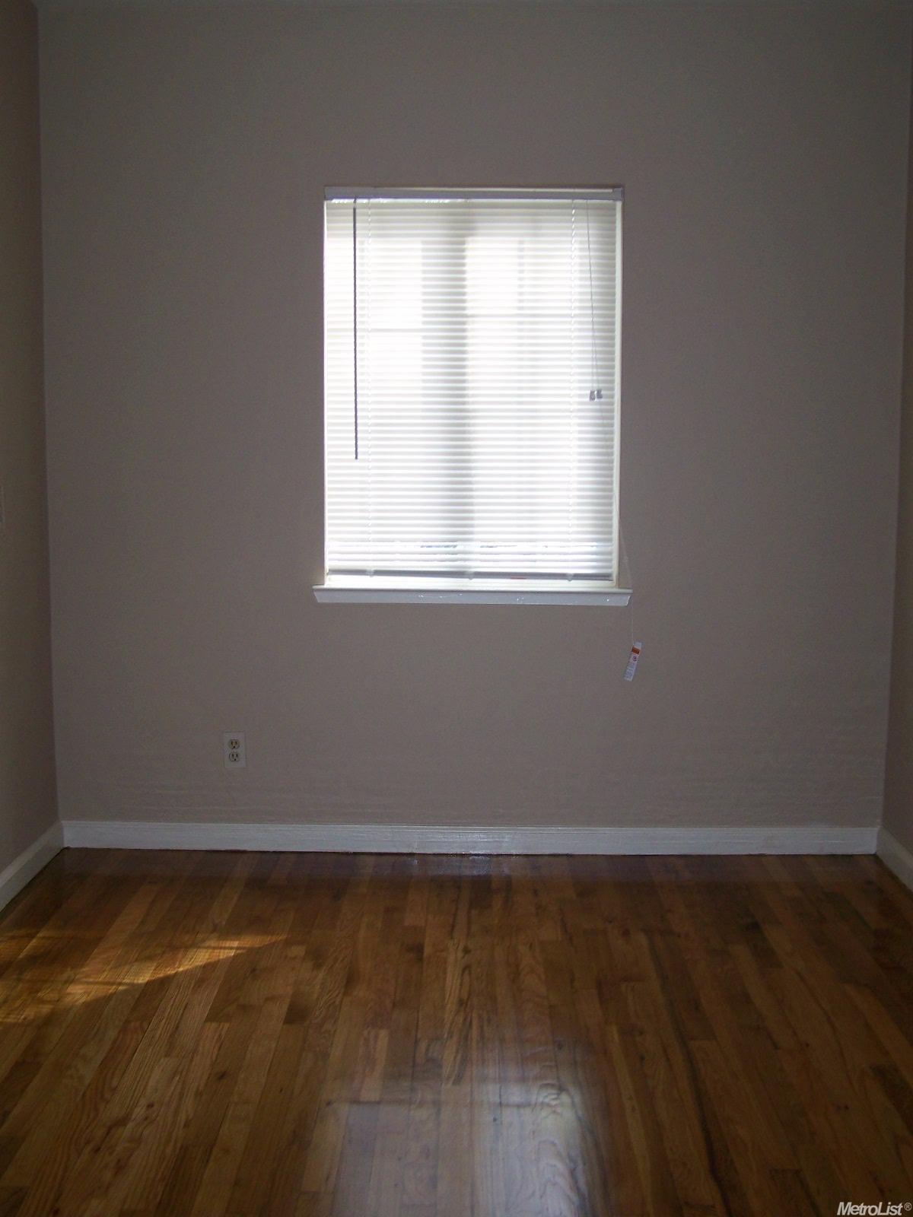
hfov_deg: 37.7
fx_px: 1336
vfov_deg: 49.0
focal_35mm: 38
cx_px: 456
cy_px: 608
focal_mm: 6.3
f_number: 2.8
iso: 80
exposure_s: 1/60
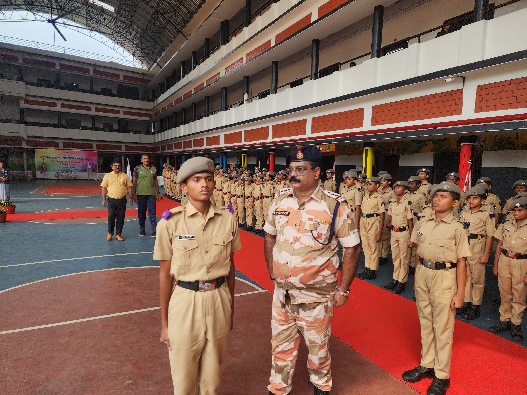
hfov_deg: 73.9
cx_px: 264
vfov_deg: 58.9
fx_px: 350
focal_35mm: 23
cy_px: 198
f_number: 1.8
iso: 12
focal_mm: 6.4
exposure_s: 1/440
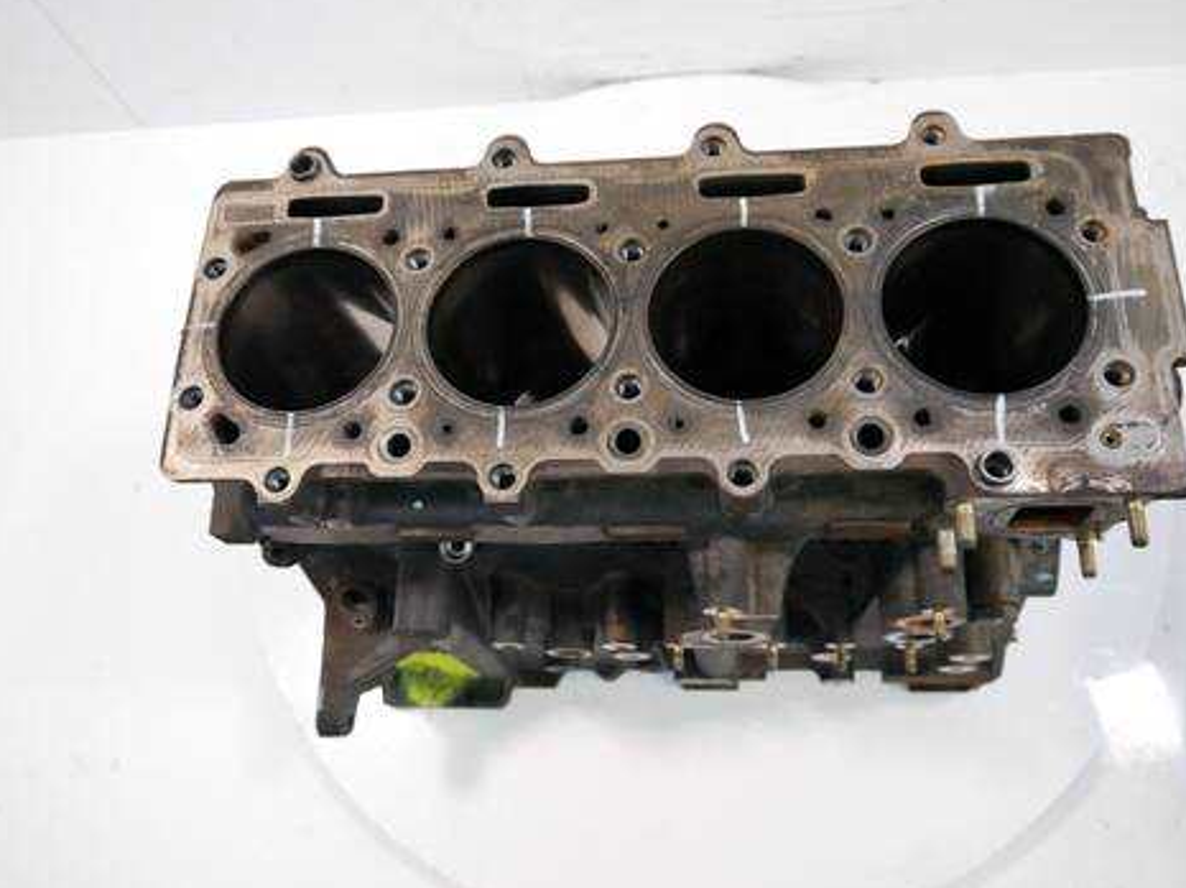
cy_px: 441
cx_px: 599
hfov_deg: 58.4
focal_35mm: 31
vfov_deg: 45.4
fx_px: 1061
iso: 1250
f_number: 3.5
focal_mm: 15
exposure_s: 1/125
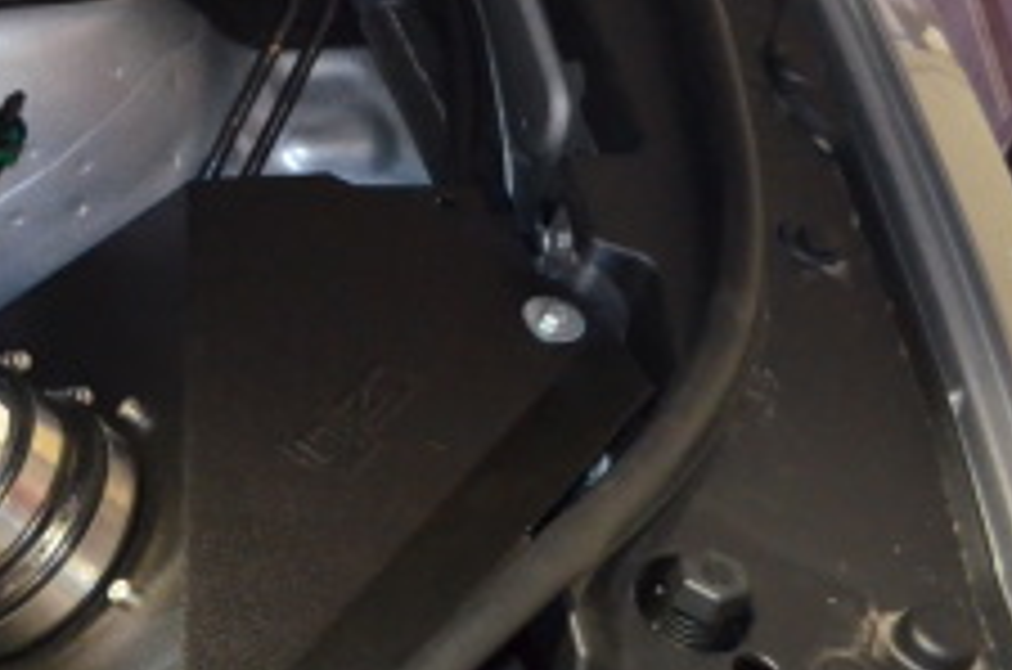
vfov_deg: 14.2
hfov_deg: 17.9
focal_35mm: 96
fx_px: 2693
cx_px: -697
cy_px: 324
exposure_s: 1/60
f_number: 3.5
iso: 2800
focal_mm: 18
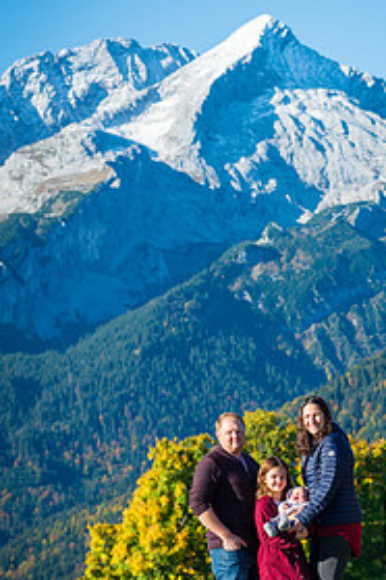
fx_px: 2596
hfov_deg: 8.5
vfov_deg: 12.8
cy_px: 338
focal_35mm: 161
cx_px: 280
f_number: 6.3
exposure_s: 1/320
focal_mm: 100
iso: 160
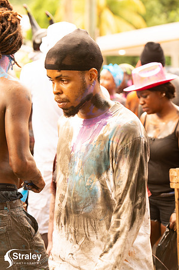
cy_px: 135
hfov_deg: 12.4
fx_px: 822
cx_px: 90
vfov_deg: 18.6
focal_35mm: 110
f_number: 5.6
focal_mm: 110
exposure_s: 1/160
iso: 800
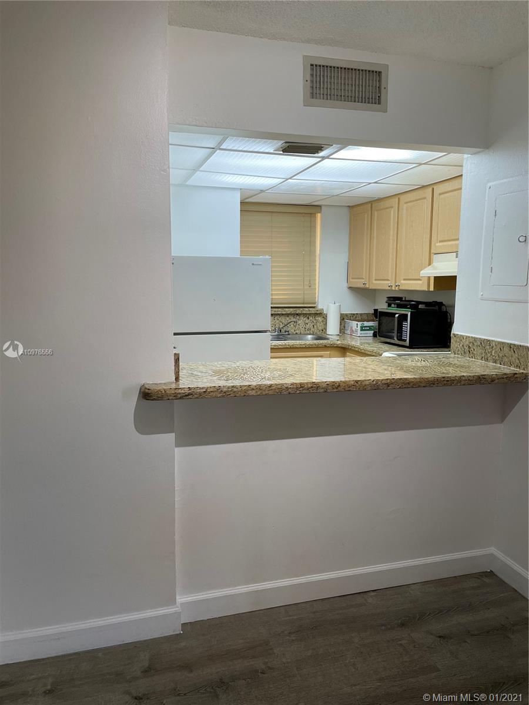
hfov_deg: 53.1
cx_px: 264
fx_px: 530
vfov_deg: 67.3
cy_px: 352
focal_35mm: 26
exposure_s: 1/120
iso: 100
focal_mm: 4.2
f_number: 1.6
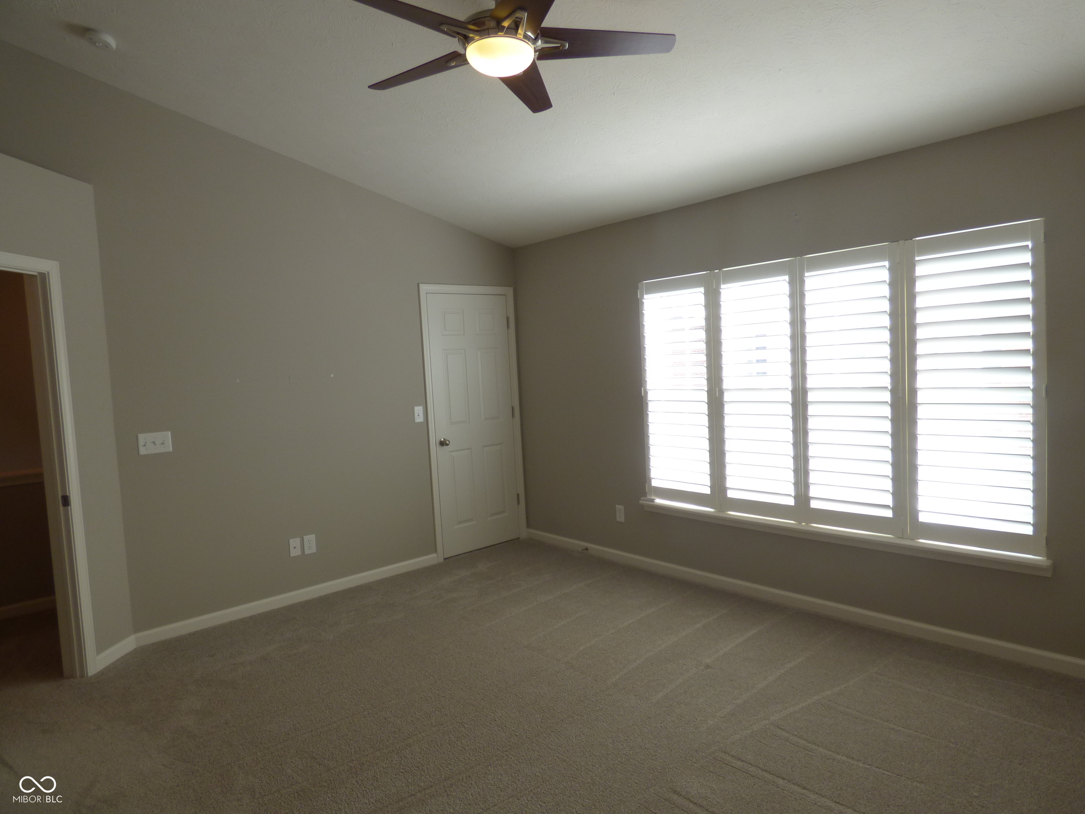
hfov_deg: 81.7
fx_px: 627
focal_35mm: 20
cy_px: 407
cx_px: 542
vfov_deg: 66.0
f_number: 2.8
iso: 100
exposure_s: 1/80
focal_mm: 3.58
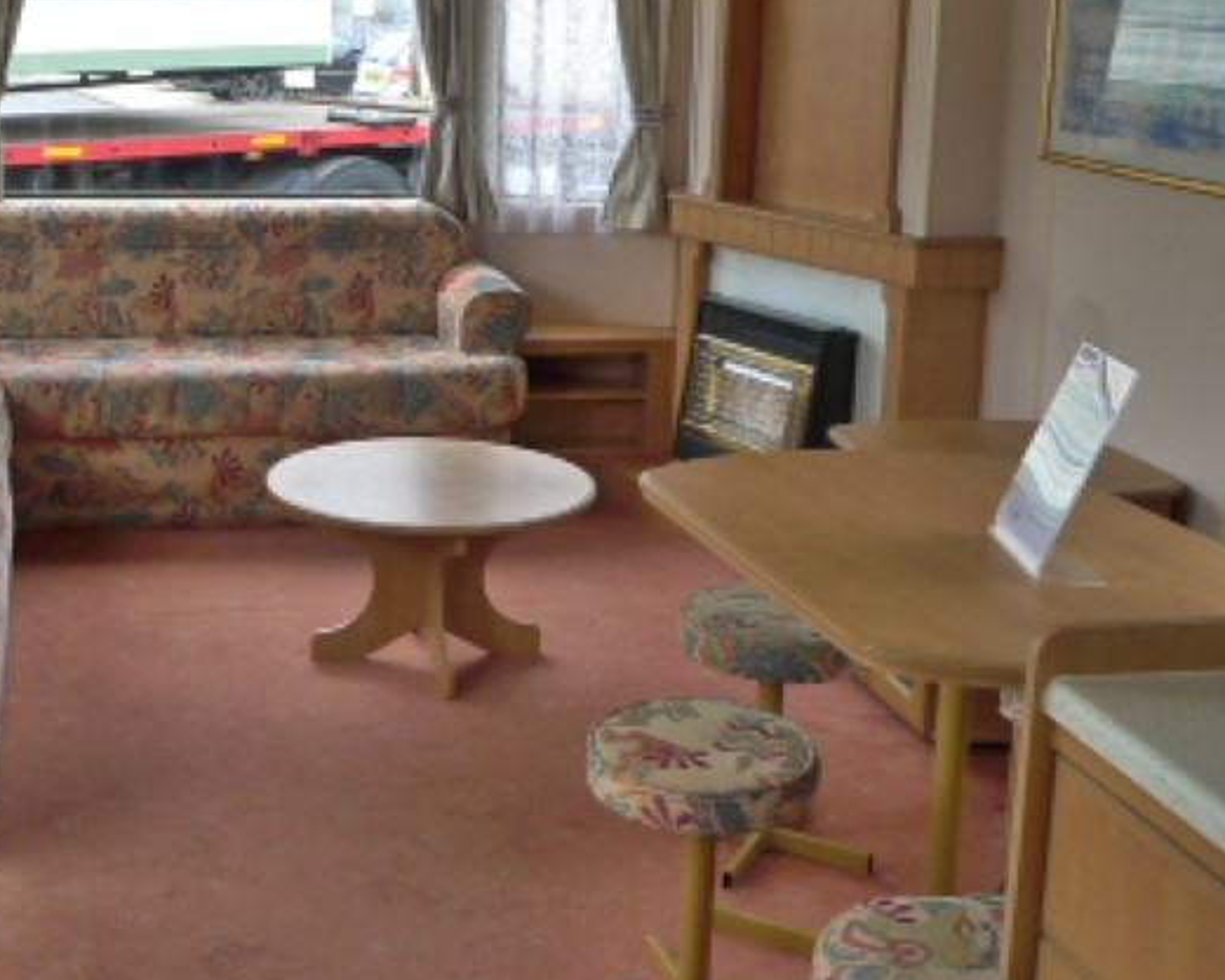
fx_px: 1813
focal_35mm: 50
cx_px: 312
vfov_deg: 29.9
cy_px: 289
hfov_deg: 36.5
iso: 400
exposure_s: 1/160
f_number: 2.8
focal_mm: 5.1
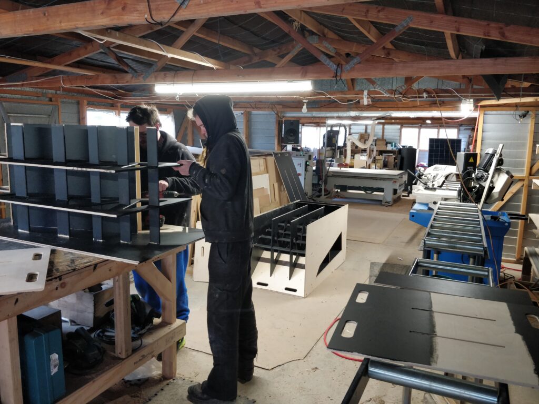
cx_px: 270
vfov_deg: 56.8
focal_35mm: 24
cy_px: 202
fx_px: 374
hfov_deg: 71.6
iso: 640
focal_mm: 4.1
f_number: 1.7
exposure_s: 1/50
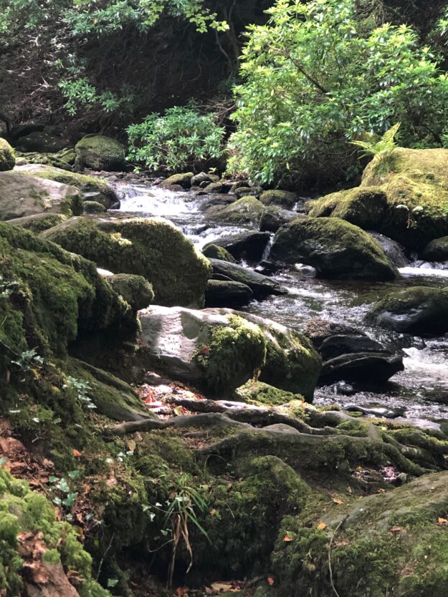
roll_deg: -1.6
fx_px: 1209
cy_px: 308
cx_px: 253
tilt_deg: -7.6
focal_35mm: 70
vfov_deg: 27.8
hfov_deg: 21.0
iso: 200
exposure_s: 1/30
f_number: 2.8
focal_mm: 6.6
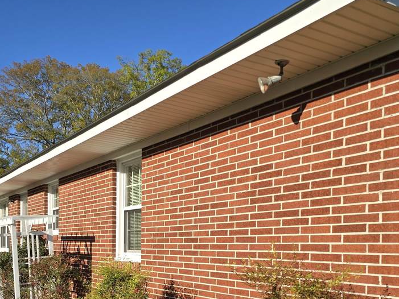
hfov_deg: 44.4
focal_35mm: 42
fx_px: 484
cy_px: 255
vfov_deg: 33.0
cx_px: 150
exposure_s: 1/696
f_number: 1.7
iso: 12
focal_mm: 6.3
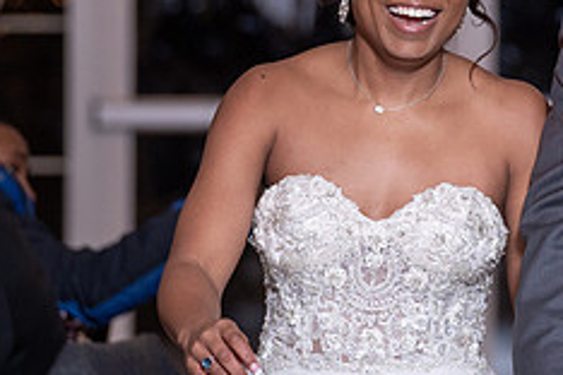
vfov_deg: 2.9
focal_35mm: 476
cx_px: 678
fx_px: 7444
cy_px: 21
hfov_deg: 4.3
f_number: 4
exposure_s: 1/200
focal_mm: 156
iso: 800
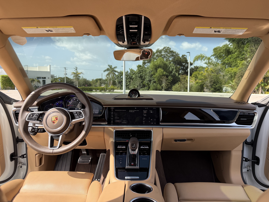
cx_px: 134
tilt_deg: -4.1
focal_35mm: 24
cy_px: 101
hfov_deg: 71.6
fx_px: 187
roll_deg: +0.5
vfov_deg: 56.8
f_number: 1.78
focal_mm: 6.76
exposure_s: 1/1032
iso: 100
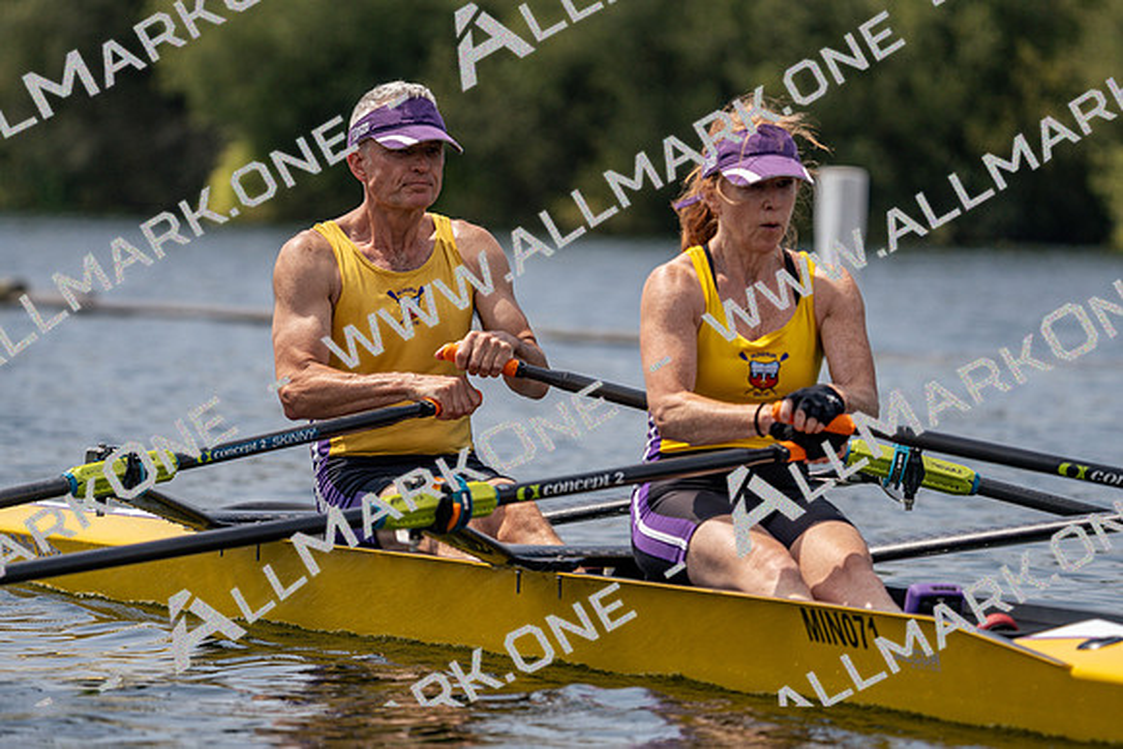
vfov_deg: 4.6
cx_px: 562
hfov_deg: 6.9
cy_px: 374
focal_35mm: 300
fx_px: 9360
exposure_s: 1/1600
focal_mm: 300
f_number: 5.6
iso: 200
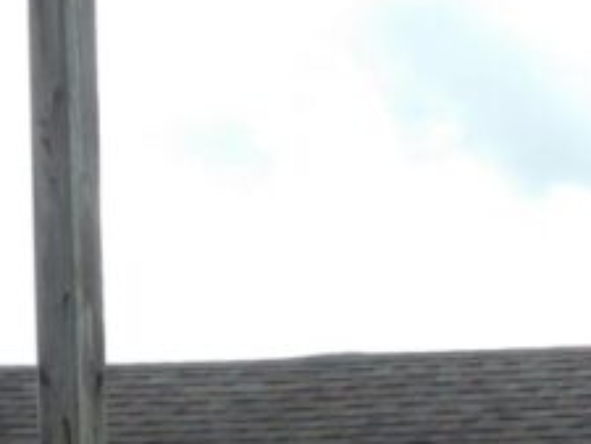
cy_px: 754
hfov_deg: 12.3
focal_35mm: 160
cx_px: 520
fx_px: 2733
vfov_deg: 9.0
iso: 125
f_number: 3.7
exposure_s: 1/250
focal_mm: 8
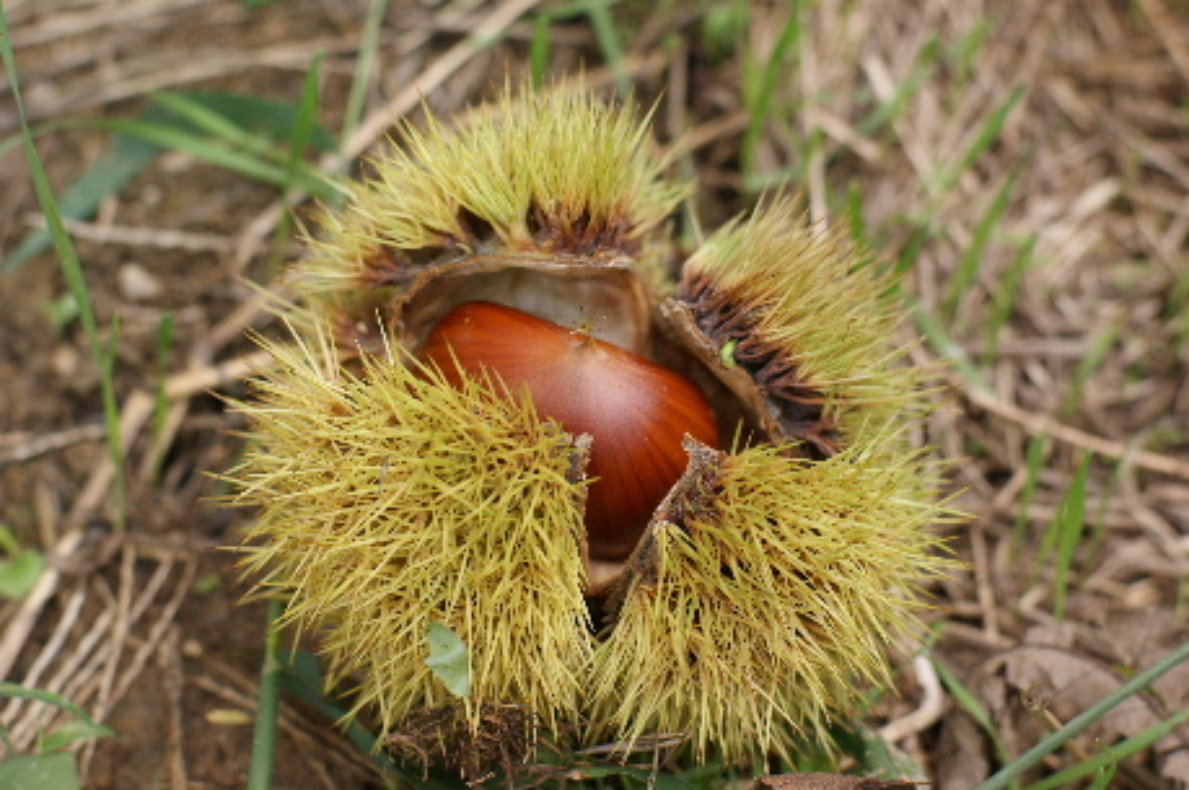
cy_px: 395
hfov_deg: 27.0
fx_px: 2474
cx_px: 594
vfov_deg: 18.1
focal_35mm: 75
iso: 100
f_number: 4.5
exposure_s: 1/125
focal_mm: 50
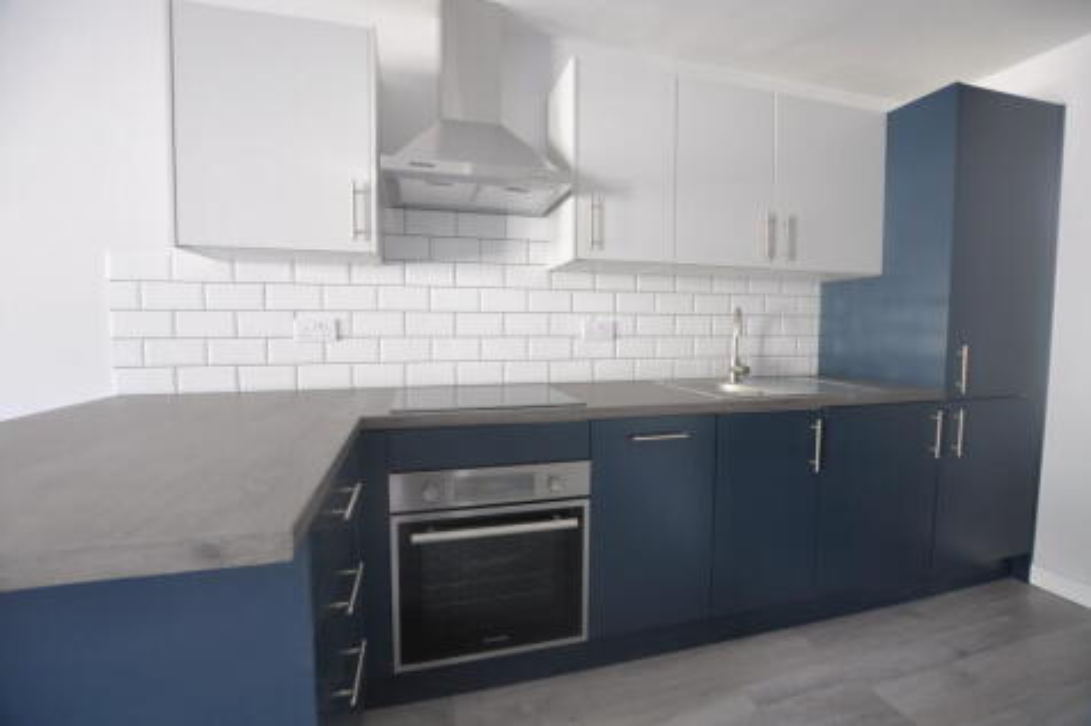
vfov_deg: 77.3
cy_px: 363
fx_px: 454
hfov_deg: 100.4
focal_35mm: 15
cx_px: 546
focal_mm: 10
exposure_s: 1/8
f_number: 4
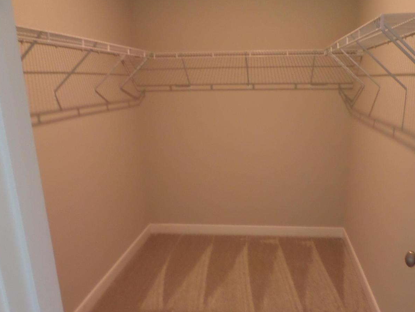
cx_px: 246
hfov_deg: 61.2
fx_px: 348
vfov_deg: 48.1
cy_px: 178
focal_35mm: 29
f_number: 3.2
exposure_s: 1/20
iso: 400
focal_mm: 4
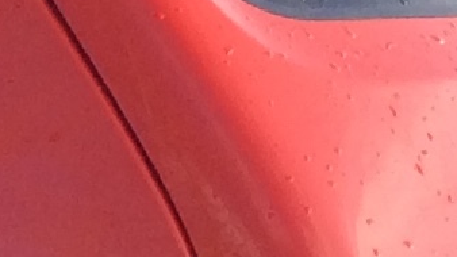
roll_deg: -0.1
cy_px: 453
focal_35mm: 267
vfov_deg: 4.5
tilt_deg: -8.2
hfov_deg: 7.4
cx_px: -744
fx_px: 3235
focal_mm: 3.3
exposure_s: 1/189
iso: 32
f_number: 2.4
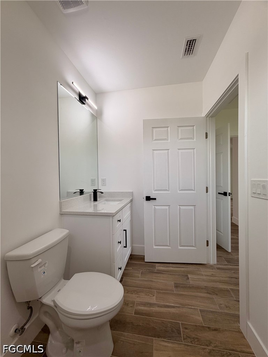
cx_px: 134
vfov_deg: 102.1
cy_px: 178
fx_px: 145
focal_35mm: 14
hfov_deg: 85.7
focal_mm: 2.22
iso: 100
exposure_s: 1/121
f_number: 2.2
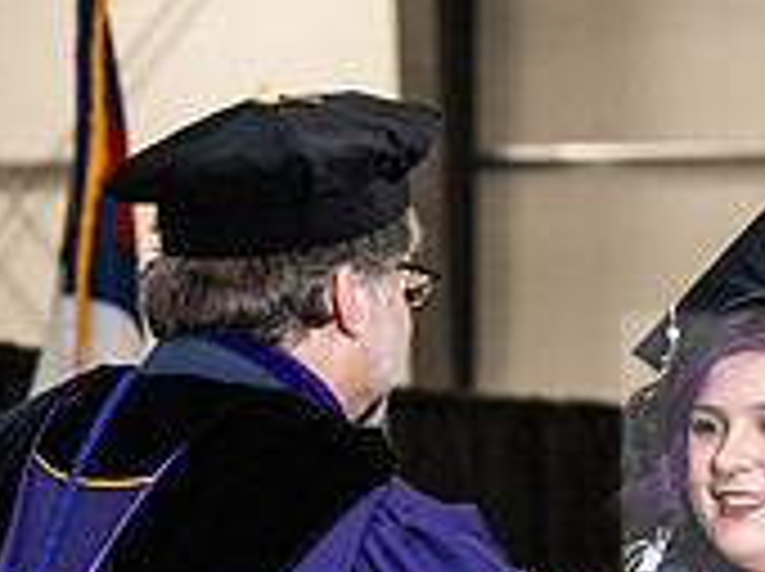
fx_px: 5076
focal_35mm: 230
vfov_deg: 6.4
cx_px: 486
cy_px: 858
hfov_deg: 8.6
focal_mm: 70
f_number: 4
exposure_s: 1/200
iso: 1250
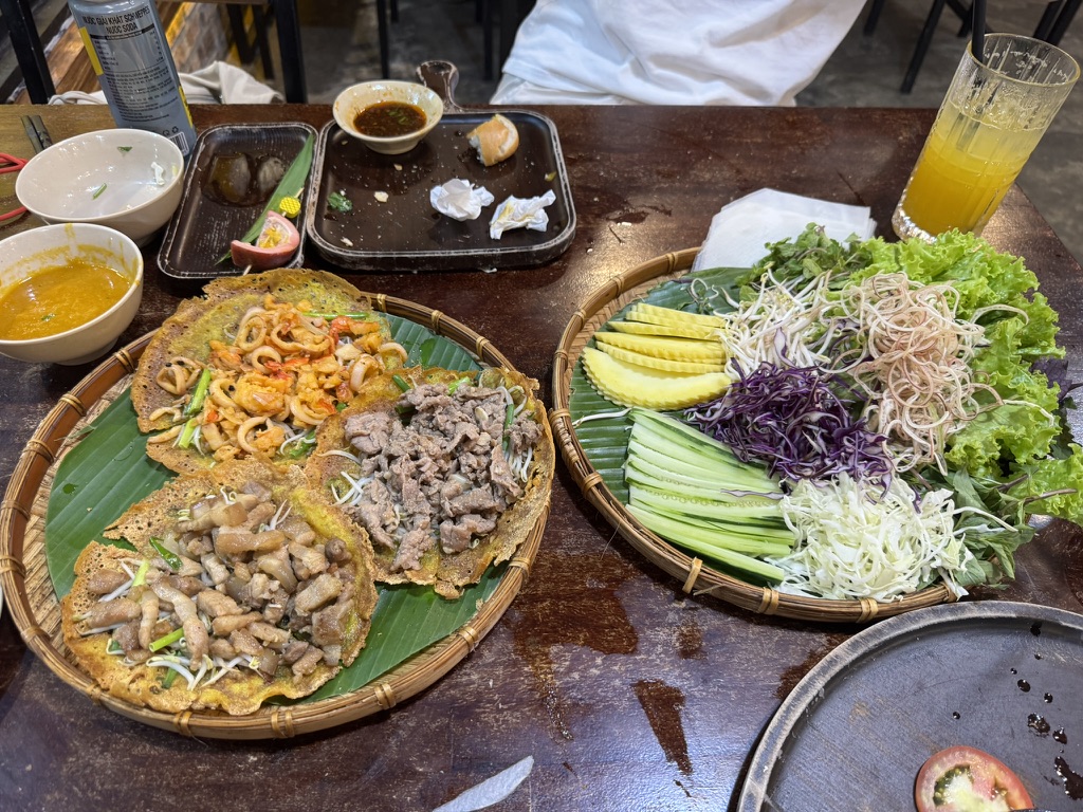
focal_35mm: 24
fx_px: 751
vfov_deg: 56.8
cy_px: 406
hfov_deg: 71.6
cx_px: 542
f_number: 1.78
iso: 250
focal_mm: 6.76
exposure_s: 1/50
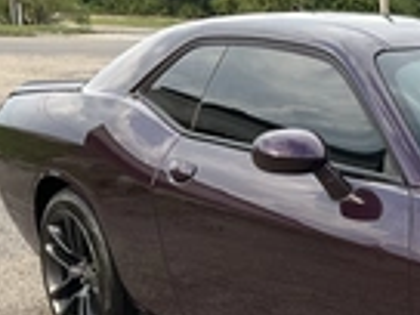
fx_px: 1031
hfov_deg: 20.5
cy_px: 395
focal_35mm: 85
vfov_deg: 16.5
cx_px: 587
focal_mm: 3
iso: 25
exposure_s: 1/495
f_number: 1.8
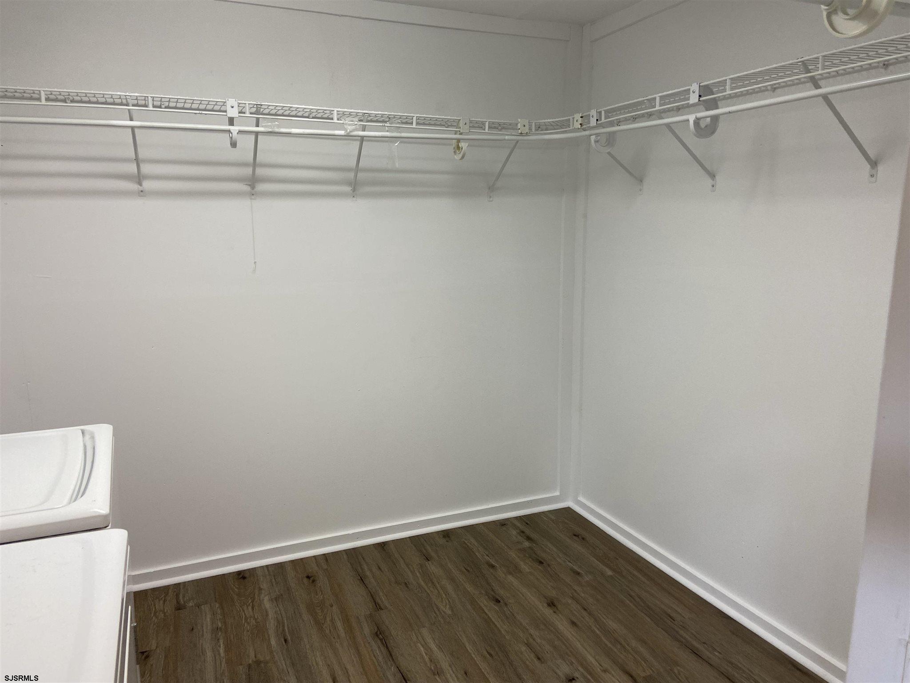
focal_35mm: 26
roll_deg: +0.3
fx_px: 683
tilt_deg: -10.6
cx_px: 455
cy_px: 342
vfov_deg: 53.1
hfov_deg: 67.3
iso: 100
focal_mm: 4.25
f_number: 1.8
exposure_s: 1/120
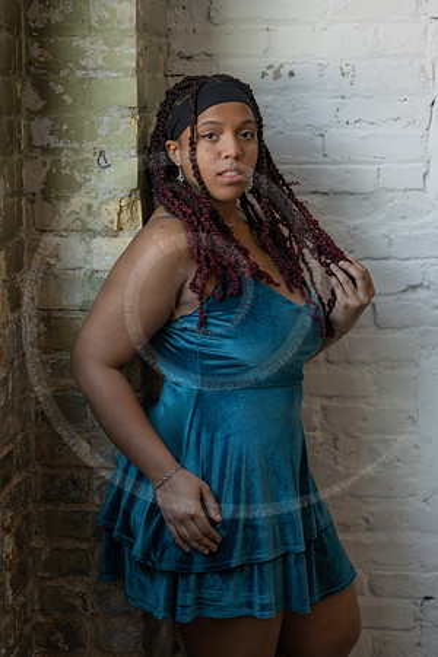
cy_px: 328
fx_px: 1551
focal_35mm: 85
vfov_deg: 23.9
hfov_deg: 16.1
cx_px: 219
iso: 320
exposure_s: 1/200
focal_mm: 85
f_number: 1.8
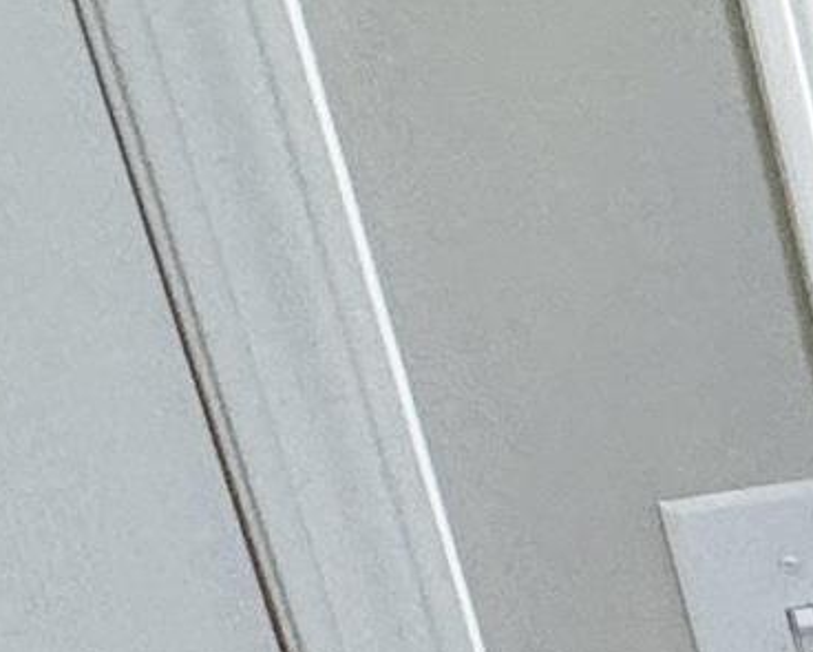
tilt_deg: -23.3
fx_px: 2745
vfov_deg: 12.9
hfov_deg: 11.8
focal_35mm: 114
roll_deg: +1.9
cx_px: 2234
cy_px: 948
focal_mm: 2.22
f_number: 2.2
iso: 200
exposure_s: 1/120
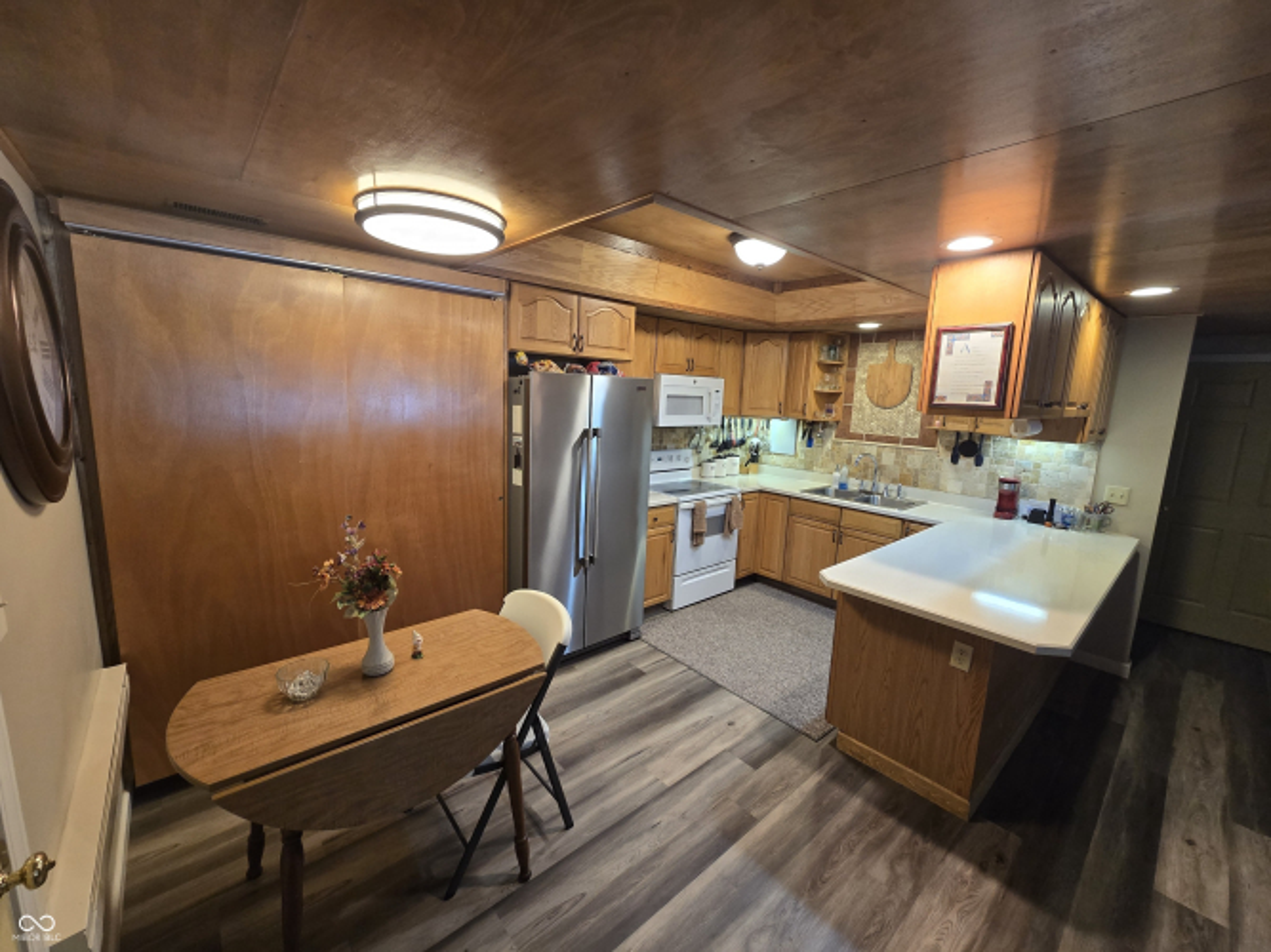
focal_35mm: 13
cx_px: 636
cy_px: 476
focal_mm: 2.2
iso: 200
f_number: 2.2
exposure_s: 1/60
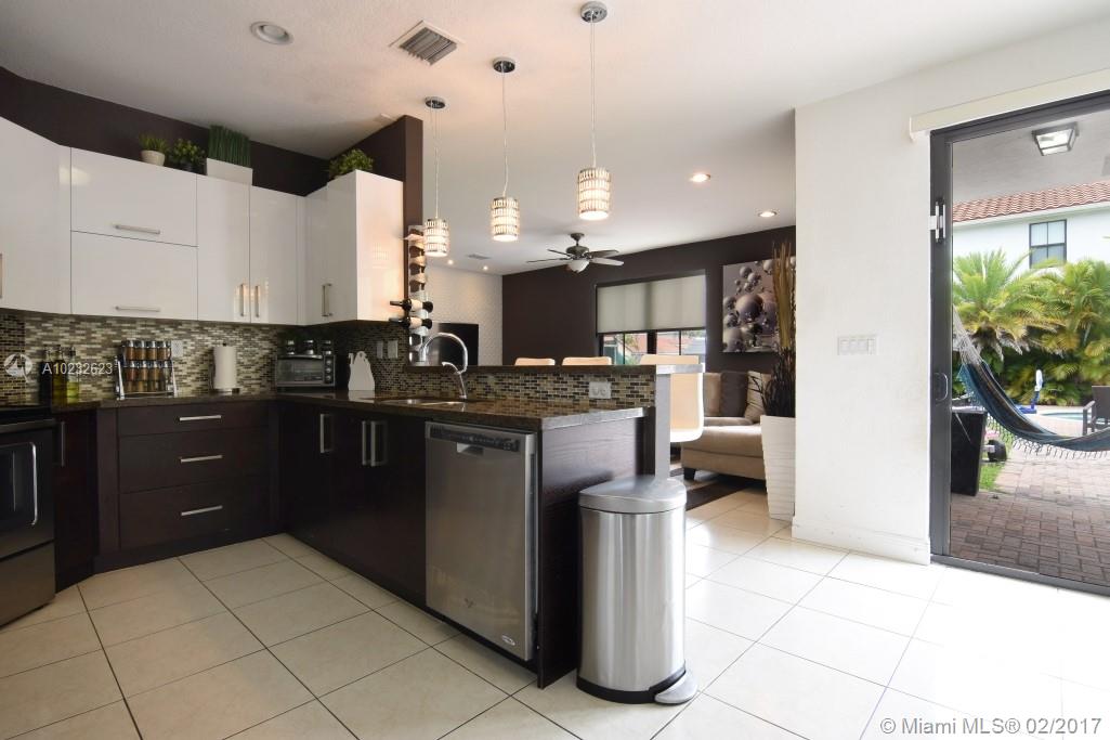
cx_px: 555
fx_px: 509
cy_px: 370
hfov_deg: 95.0
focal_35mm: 16
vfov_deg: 72.0
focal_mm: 11
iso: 250
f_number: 11
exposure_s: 1/4
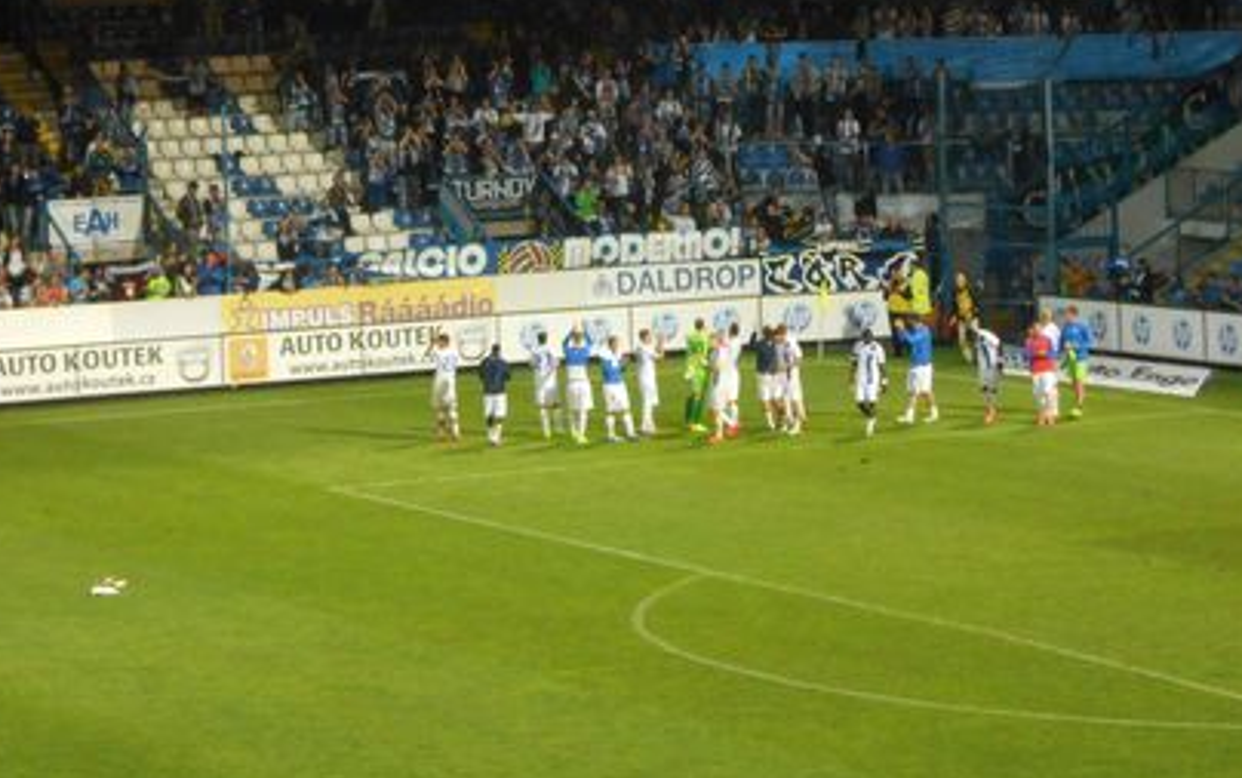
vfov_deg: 9.4
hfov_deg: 15.0
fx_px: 4708
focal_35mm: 139
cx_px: 532
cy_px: 171
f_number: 4.6
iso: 400
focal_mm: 16.5
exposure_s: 1/60
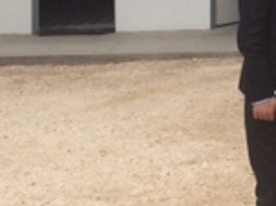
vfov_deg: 11.7
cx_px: 514
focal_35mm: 123
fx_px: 980
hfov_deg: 14.0
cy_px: -64
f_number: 2.2
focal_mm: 4.15
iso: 32
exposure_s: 1/672
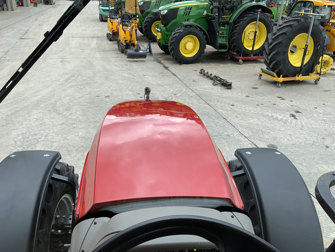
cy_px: 126
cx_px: 168
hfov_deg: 61.7
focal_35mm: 29
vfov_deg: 48.2
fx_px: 281
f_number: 1.8
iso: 16
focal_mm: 3
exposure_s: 1/403
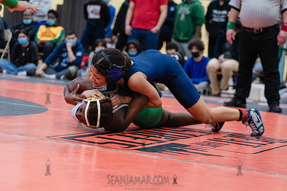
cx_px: 144
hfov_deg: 22.1
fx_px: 734
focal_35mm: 92
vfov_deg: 14.9
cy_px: 96
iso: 4000
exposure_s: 1/400
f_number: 3.5
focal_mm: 92
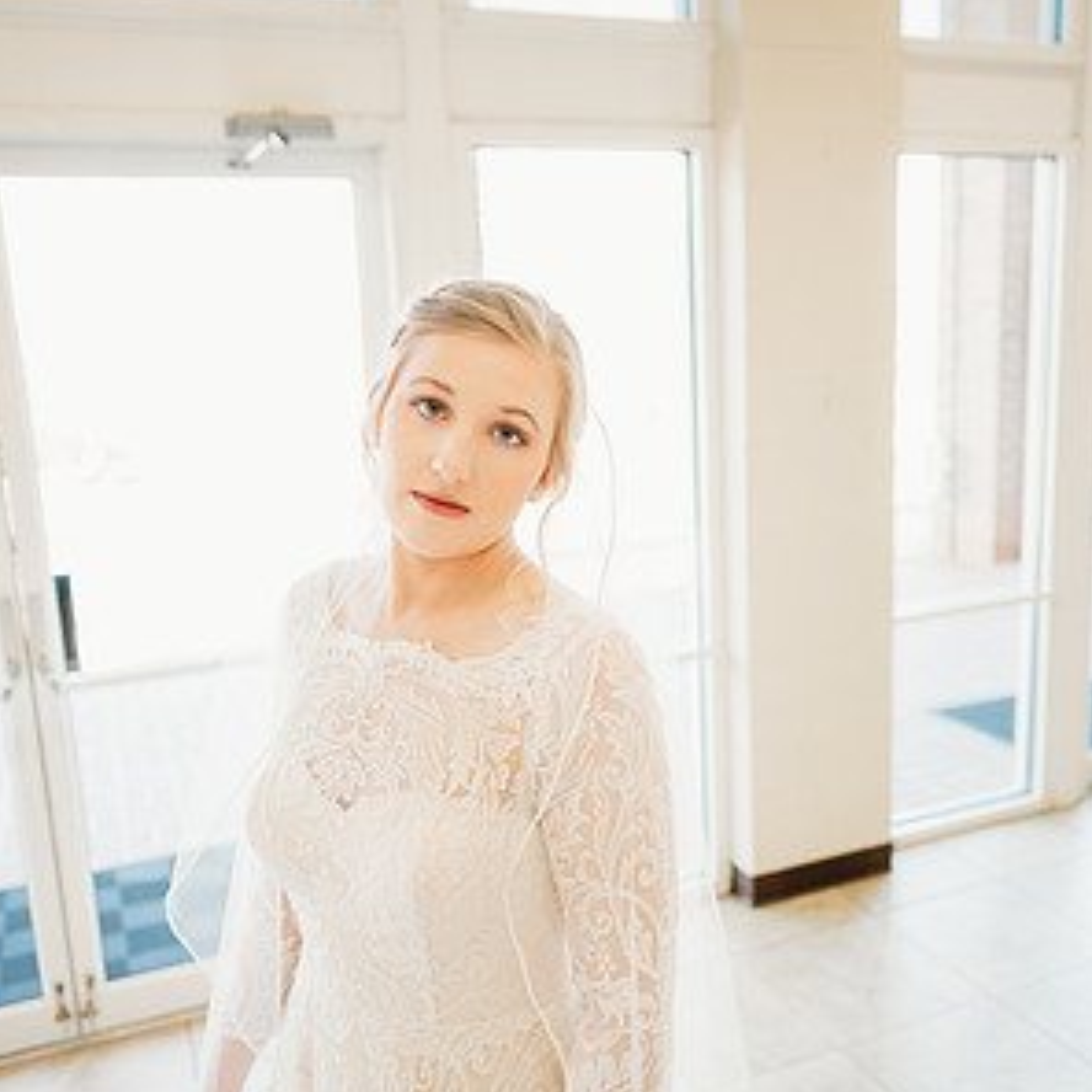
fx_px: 1106
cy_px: 550
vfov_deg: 52.5
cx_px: 546
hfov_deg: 52.5
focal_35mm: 31
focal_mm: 24
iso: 400
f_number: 1.8
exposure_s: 1/160
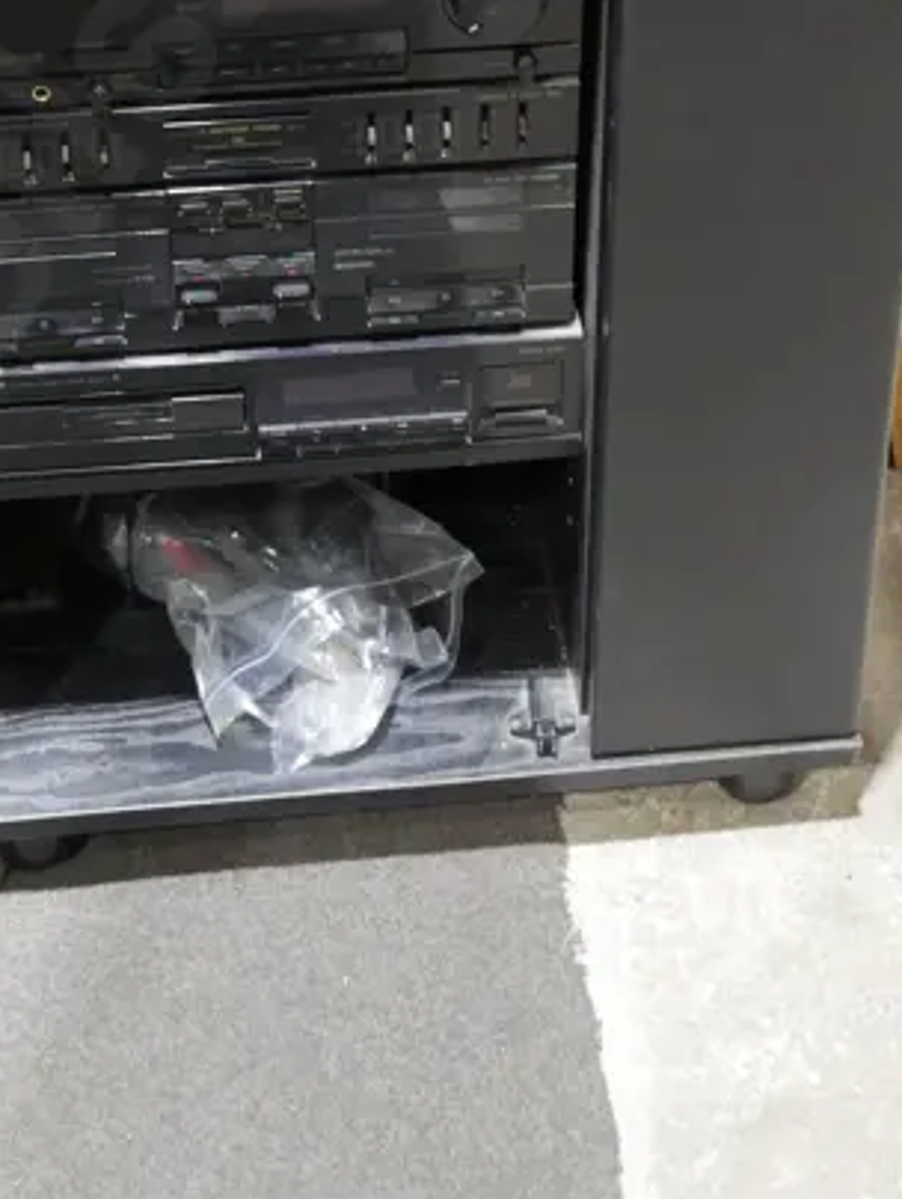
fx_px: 2635
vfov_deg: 23.6
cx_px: 331
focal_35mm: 76
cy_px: -199
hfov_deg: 19.4
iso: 1000
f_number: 3.6
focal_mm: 15
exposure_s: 1/60
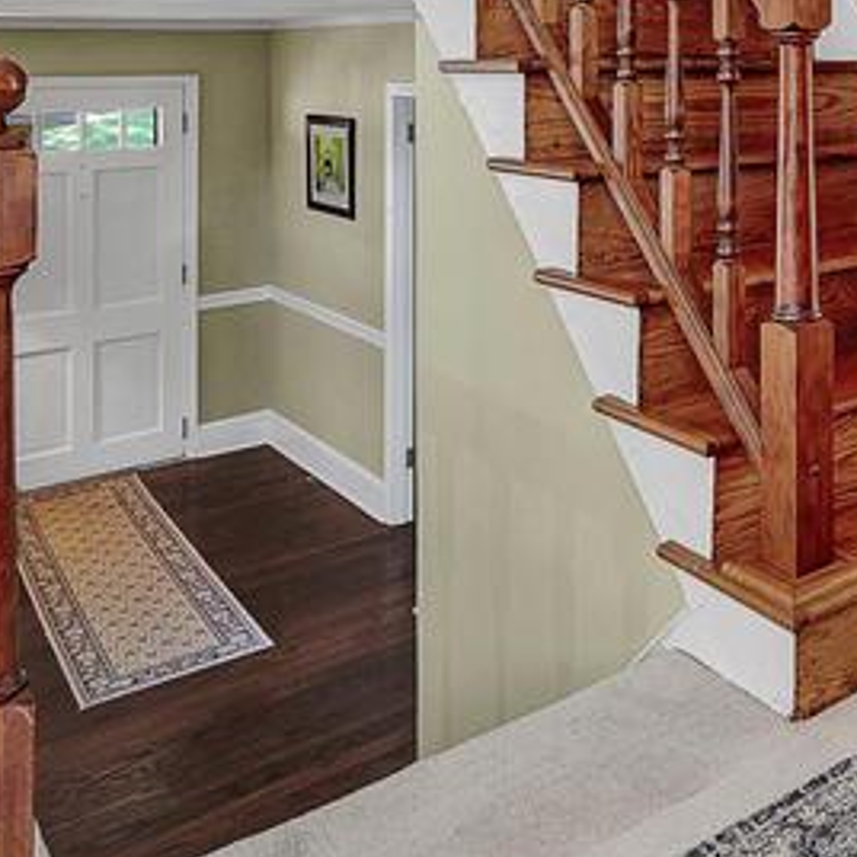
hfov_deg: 37.8
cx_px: 873
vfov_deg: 38.9
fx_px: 1092
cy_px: 38
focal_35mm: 39
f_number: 6.3
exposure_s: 1/13
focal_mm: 12
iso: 320
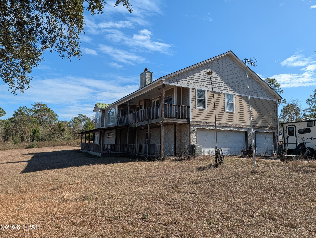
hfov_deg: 71.5
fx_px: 219
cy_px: 119
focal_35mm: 24
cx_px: 158
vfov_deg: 56.9
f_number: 1.68
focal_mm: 6.9
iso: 21
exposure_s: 1/1095
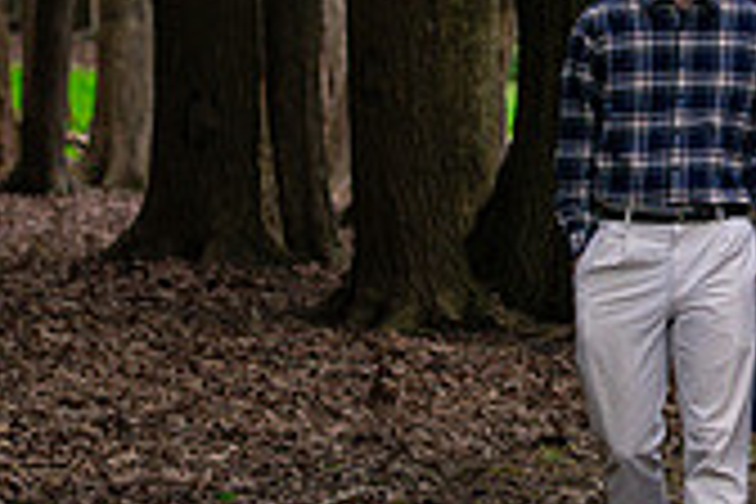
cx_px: 1123
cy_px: 104
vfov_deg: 4.2
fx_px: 6866
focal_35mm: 327
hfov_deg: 6.2
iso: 800
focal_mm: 85
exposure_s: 1/250
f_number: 3.2
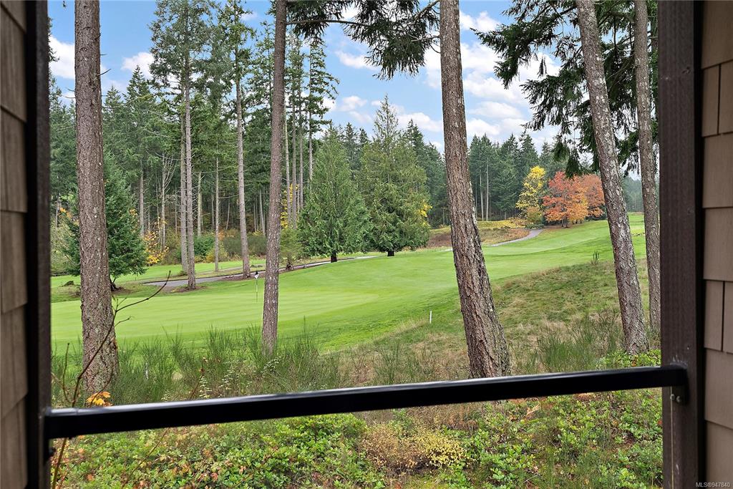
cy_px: 244
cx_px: 366
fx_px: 713
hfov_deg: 54.4
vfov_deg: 37.9
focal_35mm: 35
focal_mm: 35
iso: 500
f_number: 7.1
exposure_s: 1/40
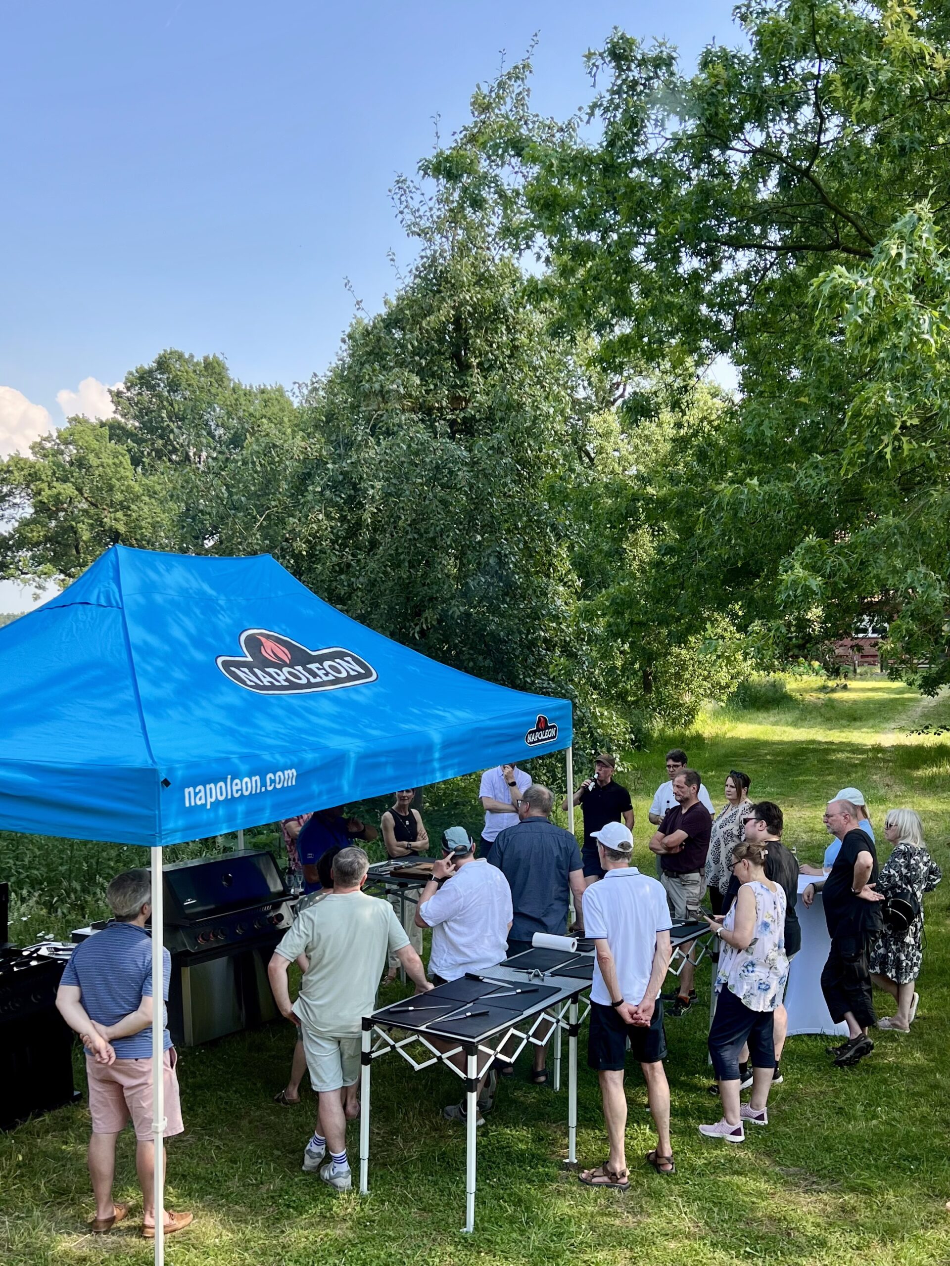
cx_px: 475
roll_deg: +2.4
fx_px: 951
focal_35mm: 26
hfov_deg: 53.1
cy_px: 633
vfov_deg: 67.3
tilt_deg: -4.7
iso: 50
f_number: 1.5
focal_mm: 5.7
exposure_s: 1/646
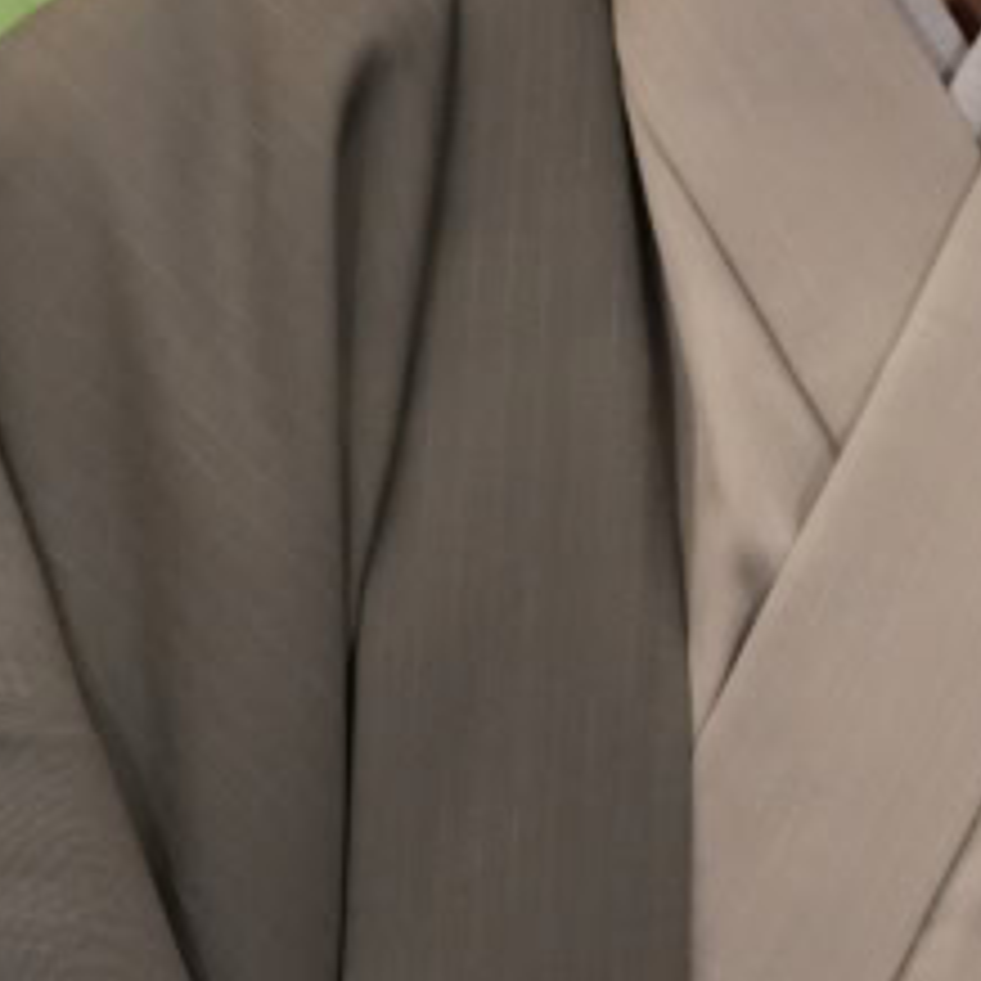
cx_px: 900
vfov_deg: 2.3
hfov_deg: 2.3
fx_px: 24656
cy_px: 302
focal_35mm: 769
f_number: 4
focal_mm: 171
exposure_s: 1/200
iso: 4000
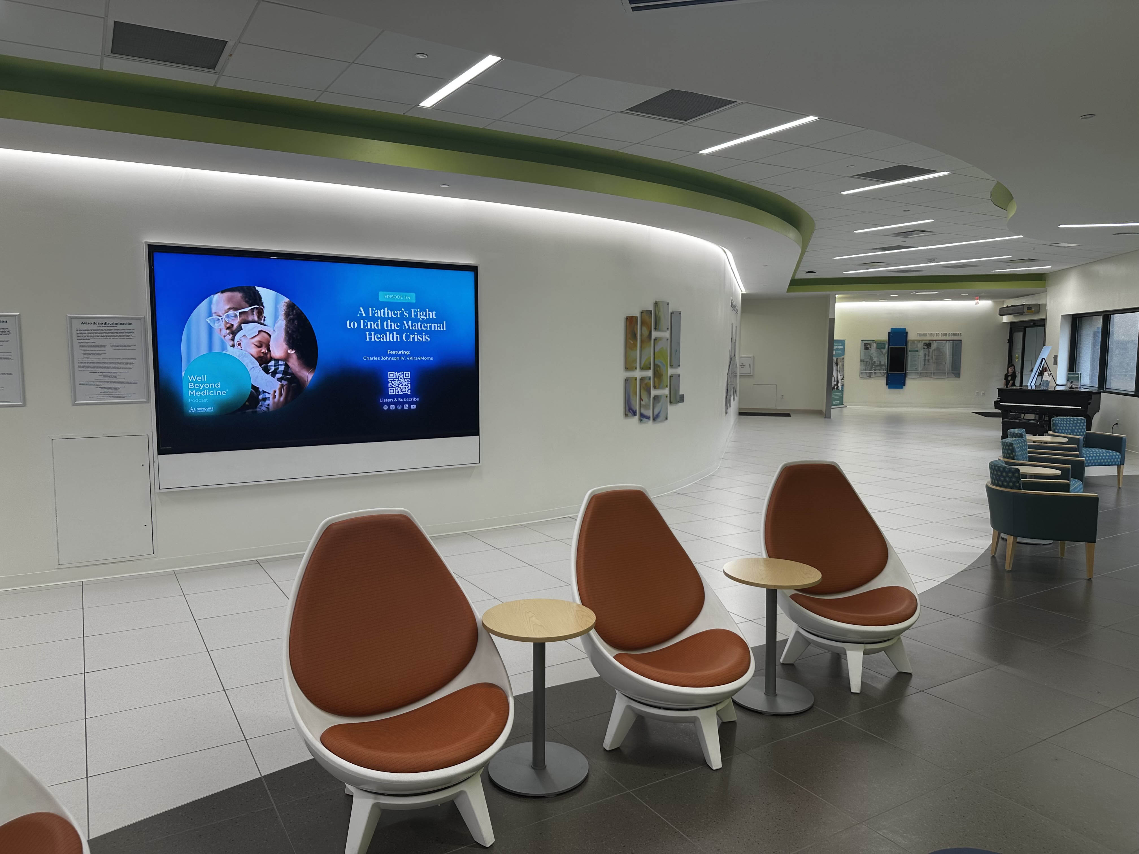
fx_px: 790
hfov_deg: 71.6
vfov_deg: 56.8
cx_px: 570
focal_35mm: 24
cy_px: 427
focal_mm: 6.86
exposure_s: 1/126
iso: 64
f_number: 1.78
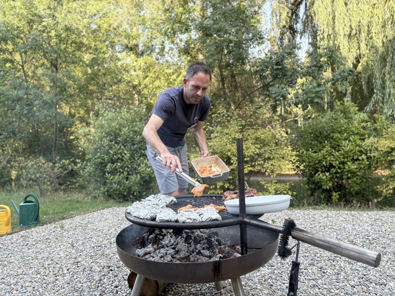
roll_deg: +2.9
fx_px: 297
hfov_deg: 67.3
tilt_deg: -1.8
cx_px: 198
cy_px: 148
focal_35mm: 26
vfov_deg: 53.1
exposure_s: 1/285
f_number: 1.6
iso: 64
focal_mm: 5.96
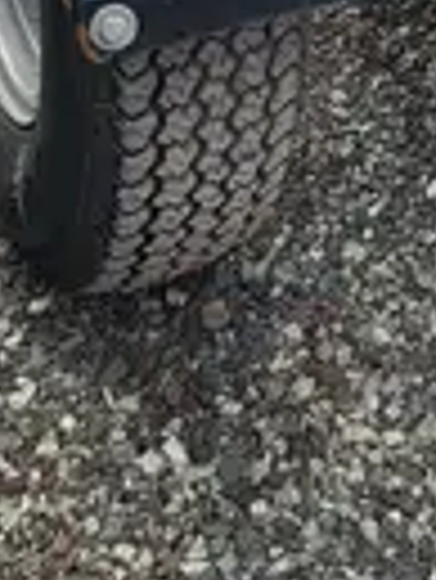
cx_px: 827
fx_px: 2481
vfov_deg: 11.1
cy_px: -843
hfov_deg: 9.5
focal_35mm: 148
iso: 40
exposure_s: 1/316
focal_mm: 5.4
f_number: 1.8
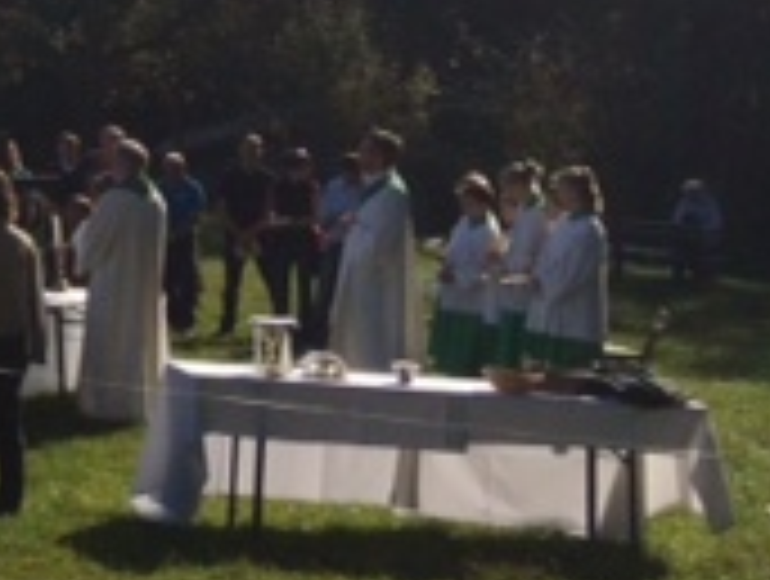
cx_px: -639
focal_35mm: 112
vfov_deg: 13.0
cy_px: -76
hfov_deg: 15.1
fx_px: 2497
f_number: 2.2
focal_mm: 4.12
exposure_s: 1/4115
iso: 40
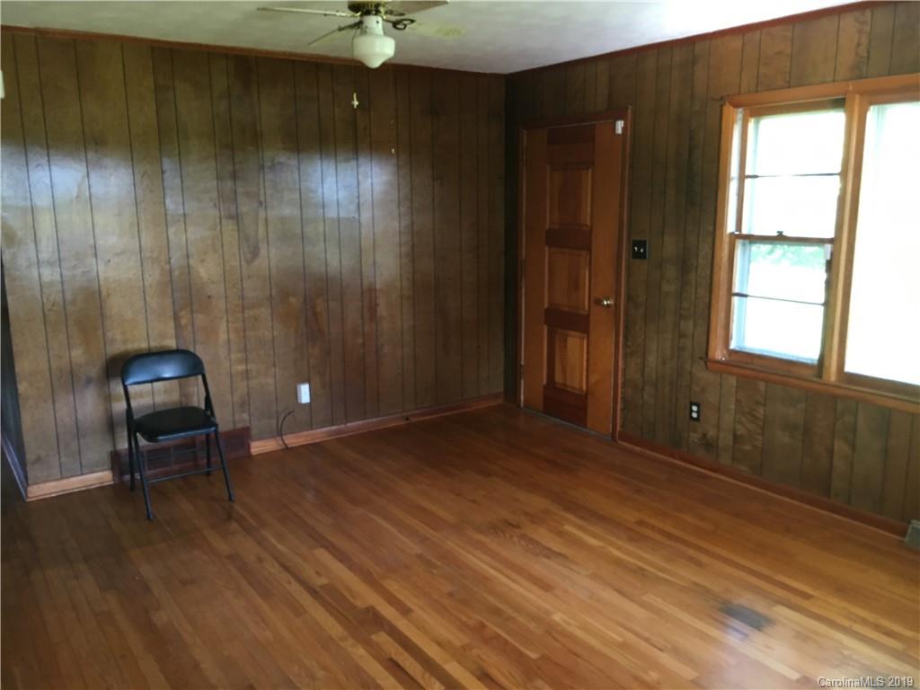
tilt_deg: -8.8
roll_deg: -0.1
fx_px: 771
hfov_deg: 61.7
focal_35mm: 29
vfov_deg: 48.2
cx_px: 460
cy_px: 345
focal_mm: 4.15
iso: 100
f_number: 2.2
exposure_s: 1/30
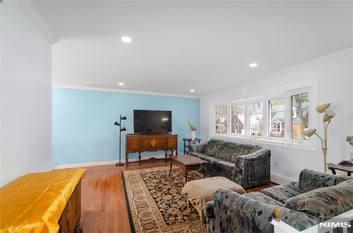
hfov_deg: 100.5
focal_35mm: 15
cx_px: 176
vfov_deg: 77.1
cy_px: 116
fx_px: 147
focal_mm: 10
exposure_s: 1/200
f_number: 4.5
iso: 500
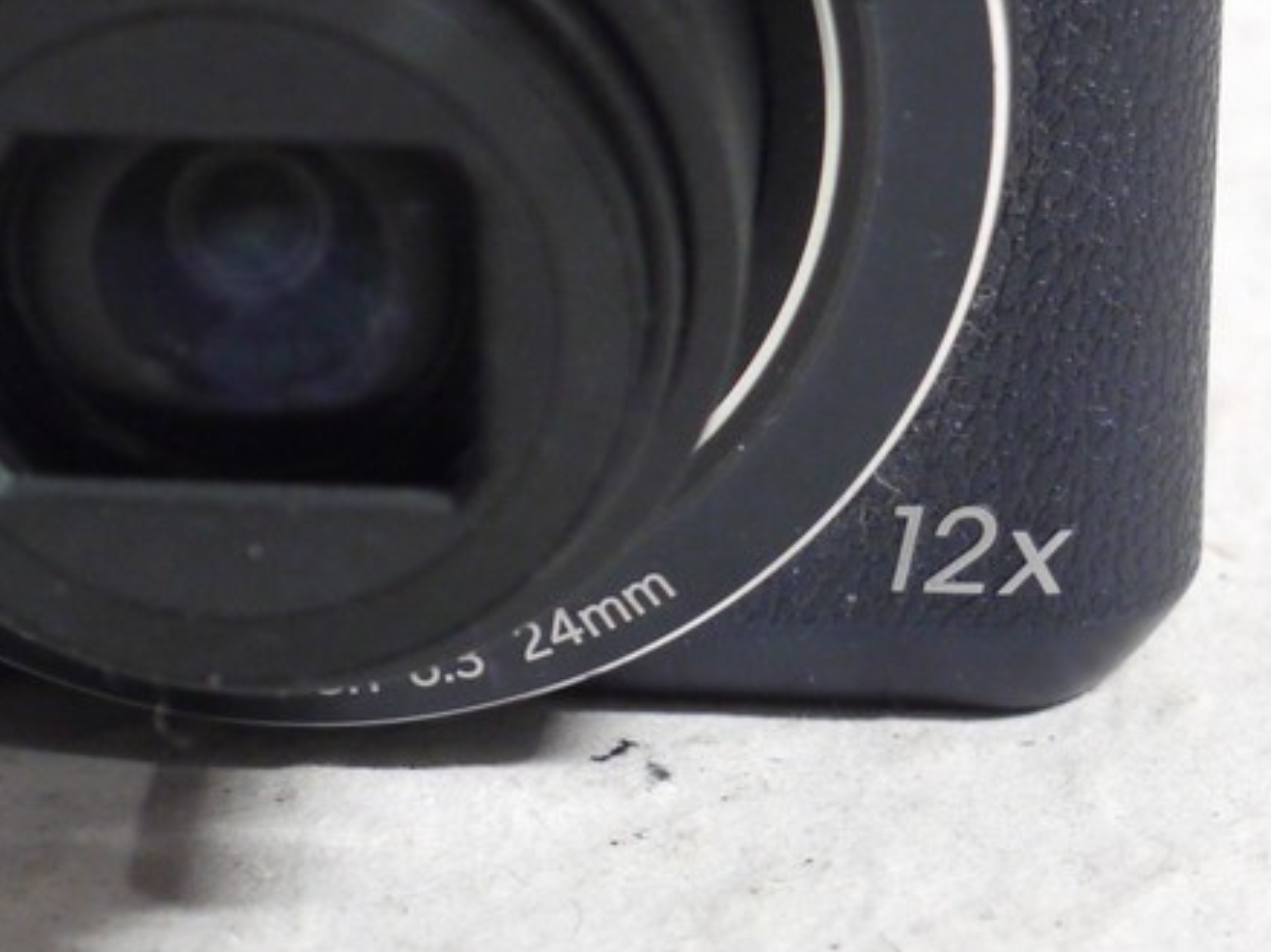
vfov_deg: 7.5
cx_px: 188
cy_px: 159
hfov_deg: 10.0
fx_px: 7231
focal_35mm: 197
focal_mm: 36
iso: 800
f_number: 5.5
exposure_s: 1/10
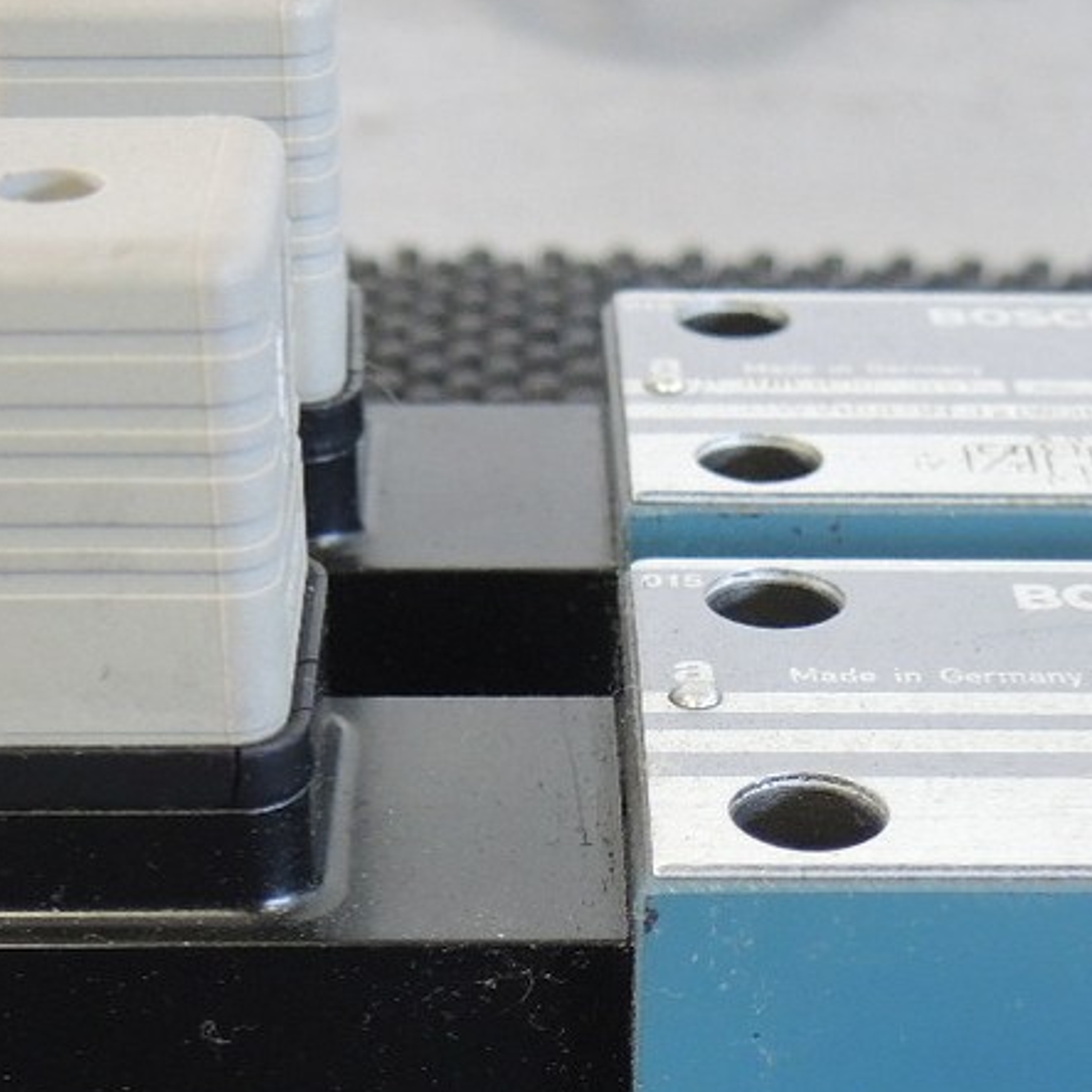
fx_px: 2891
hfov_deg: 21.4
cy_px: 1200
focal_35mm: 81
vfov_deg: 20.4
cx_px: 629
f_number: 2
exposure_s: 1/25
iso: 400
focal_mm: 6
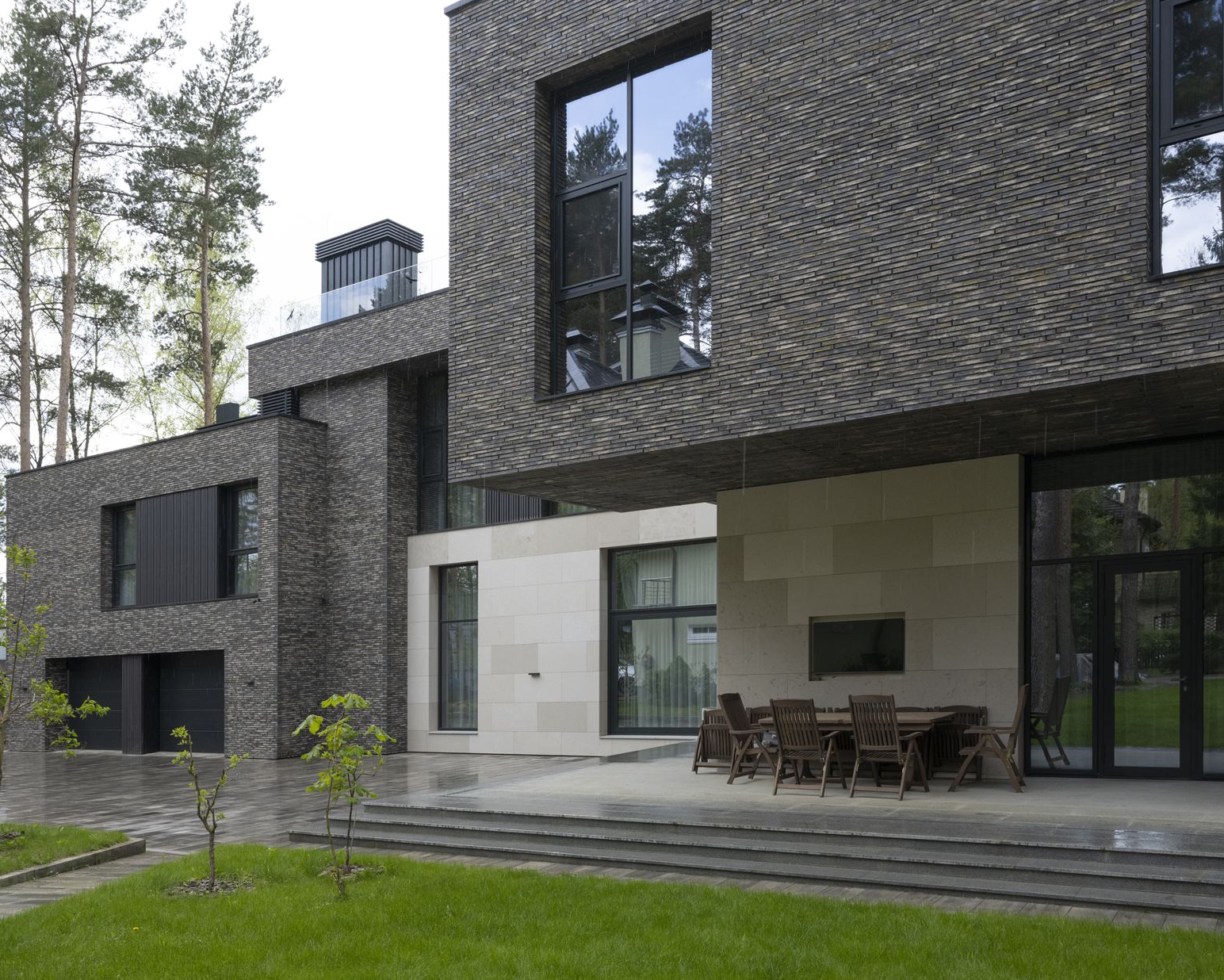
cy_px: 492
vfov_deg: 51.5
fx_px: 1015
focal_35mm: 28
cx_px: 561
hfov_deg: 62.1
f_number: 10
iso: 500
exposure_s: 1/125
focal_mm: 24
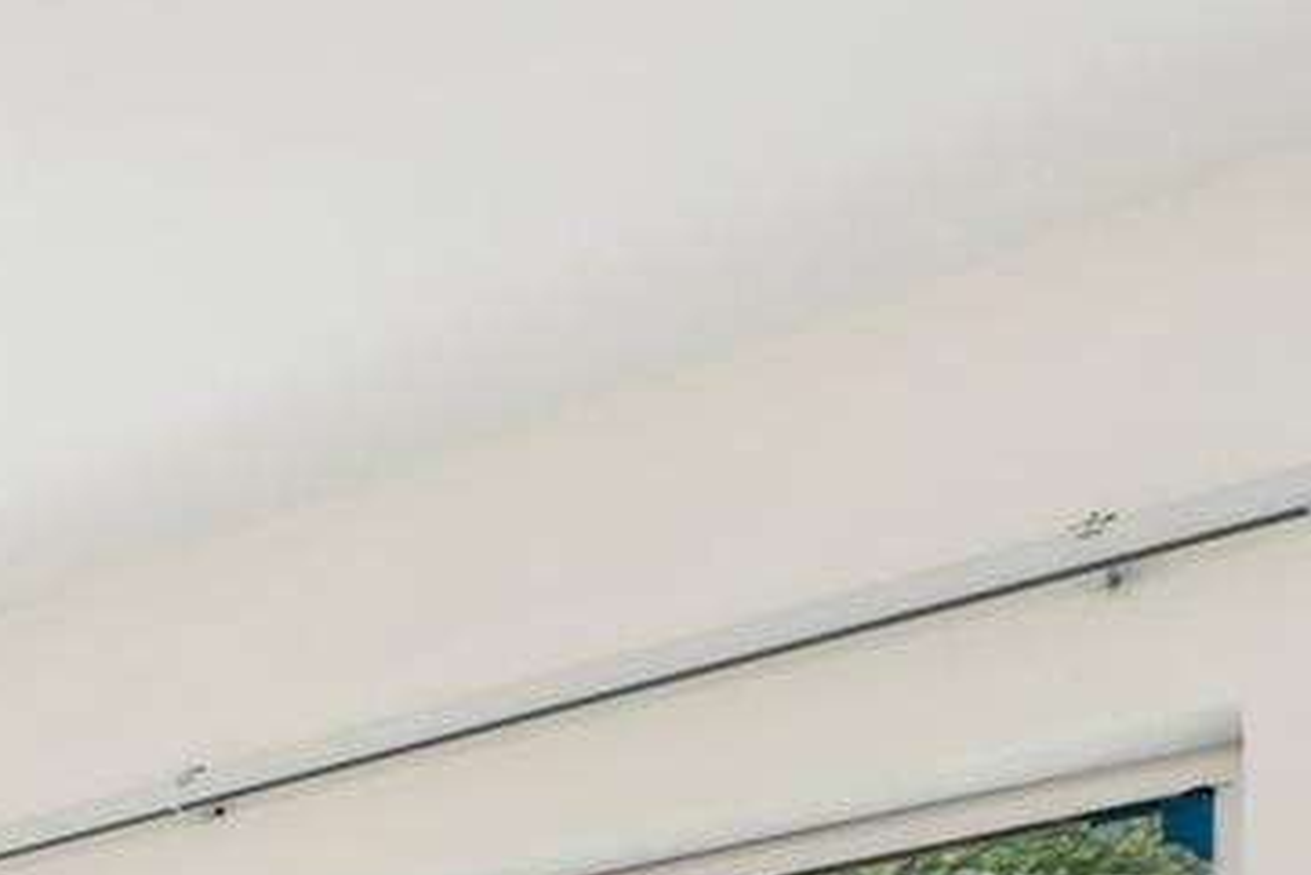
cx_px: -893
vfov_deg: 17.3
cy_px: 1630
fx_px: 2259
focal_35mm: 62
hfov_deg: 22.7
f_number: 8
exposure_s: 1/30
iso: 400
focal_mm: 14
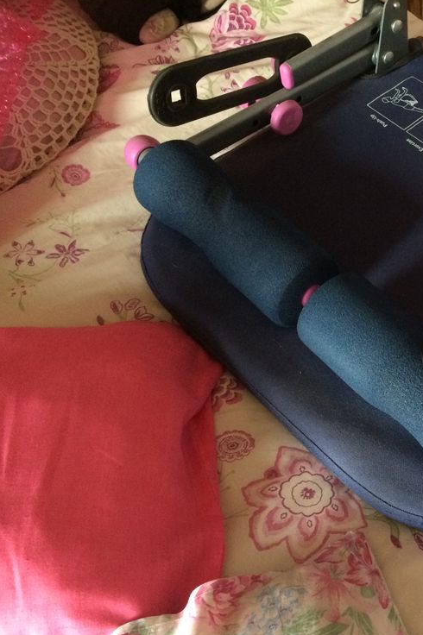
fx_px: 723
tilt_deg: -58.4
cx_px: 431
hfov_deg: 30.2
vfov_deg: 47.4
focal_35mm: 41
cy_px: 320
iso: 250
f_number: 2.2
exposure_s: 1/33
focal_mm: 4.15
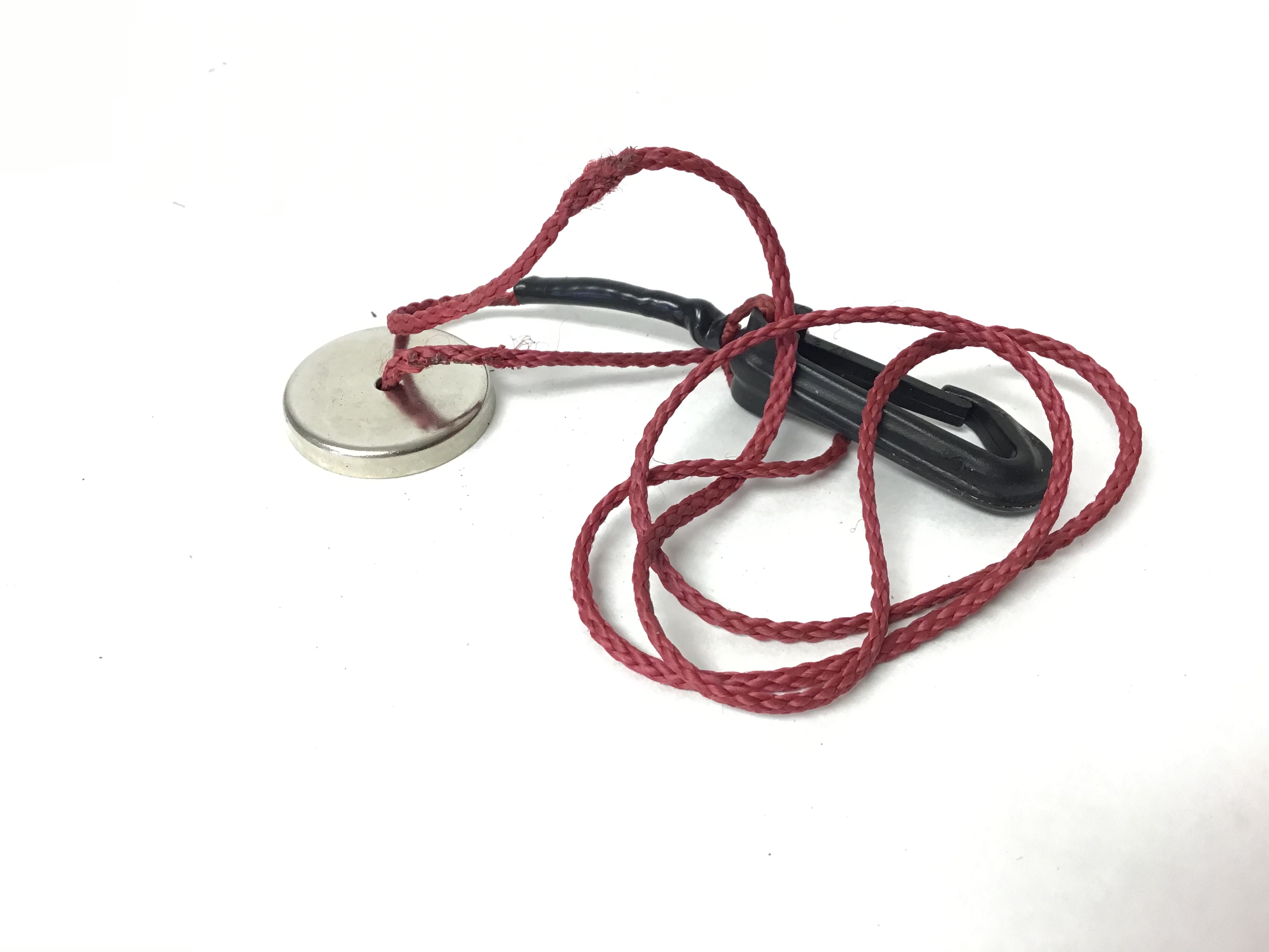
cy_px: 476
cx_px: 634
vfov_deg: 45.4
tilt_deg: -43.7
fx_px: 1136
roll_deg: +2.7
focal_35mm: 31
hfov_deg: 58.4
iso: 64
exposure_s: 1/33
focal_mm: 3.3
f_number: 2.4
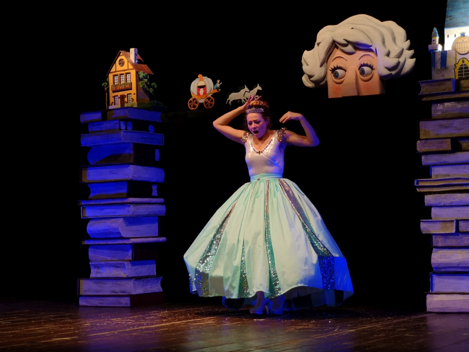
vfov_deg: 18.2
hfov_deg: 24.1
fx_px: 1097
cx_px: 234
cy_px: 176
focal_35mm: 81
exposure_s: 1/90
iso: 100
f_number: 2.4
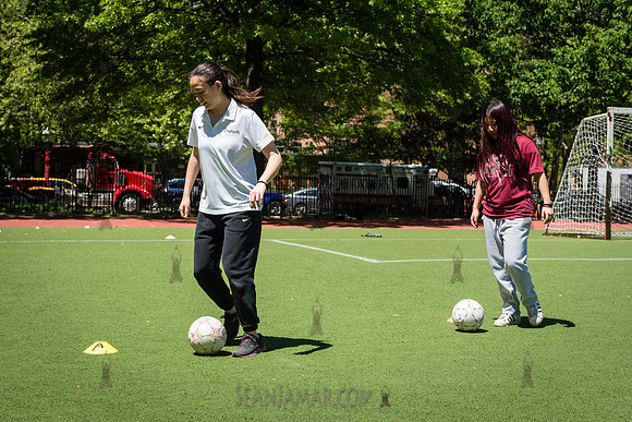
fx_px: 997
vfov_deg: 23.9
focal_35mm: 57
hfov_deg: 35.1
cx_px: 265
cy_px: 193
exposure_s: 1/800
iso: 200
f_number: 4.5
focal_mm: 48
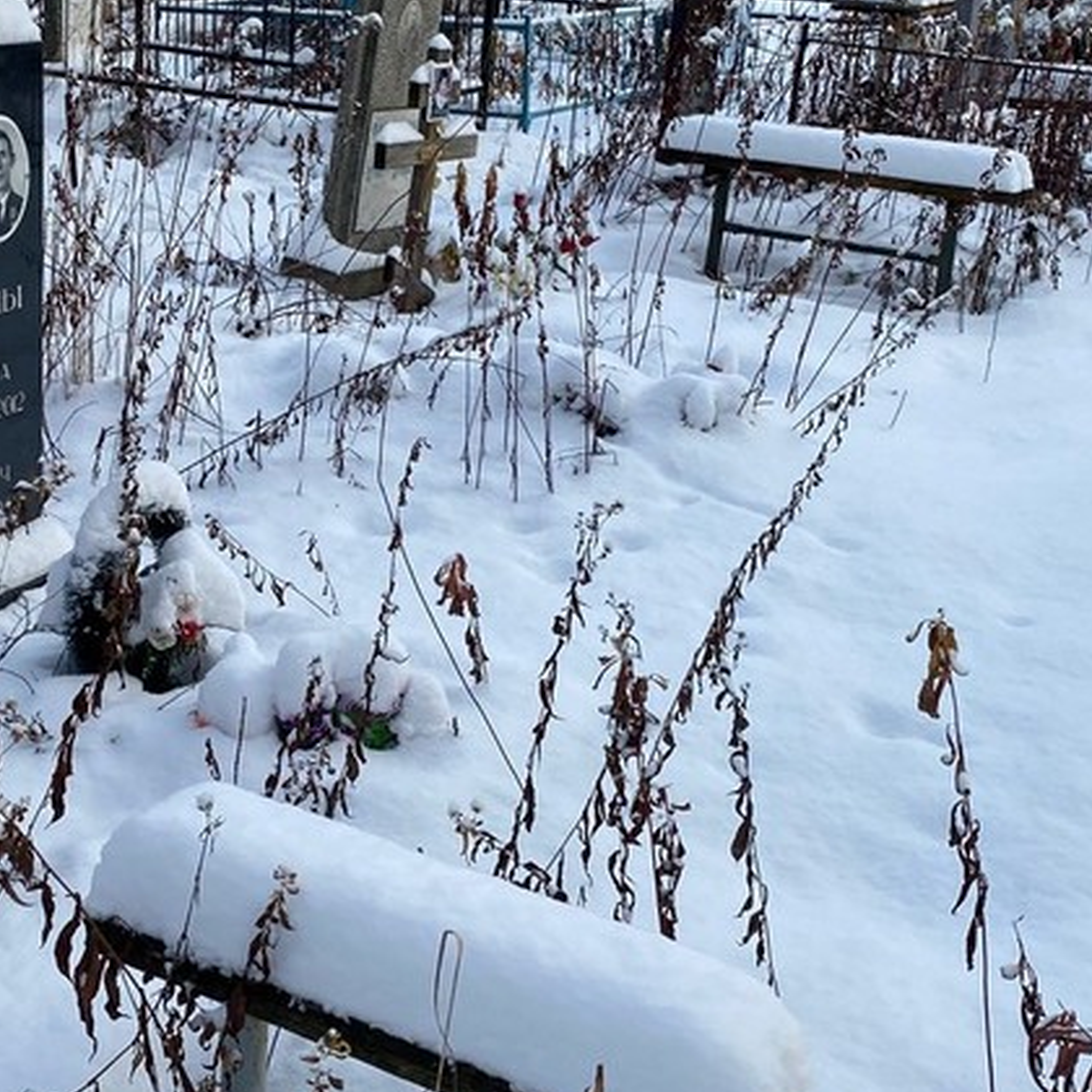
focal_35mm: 56
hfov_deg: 30.2
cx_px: 330
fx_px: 1999
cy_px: 463
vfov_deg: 30.5
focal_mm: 4.25
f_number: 1.8
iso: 32
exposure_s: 1/949
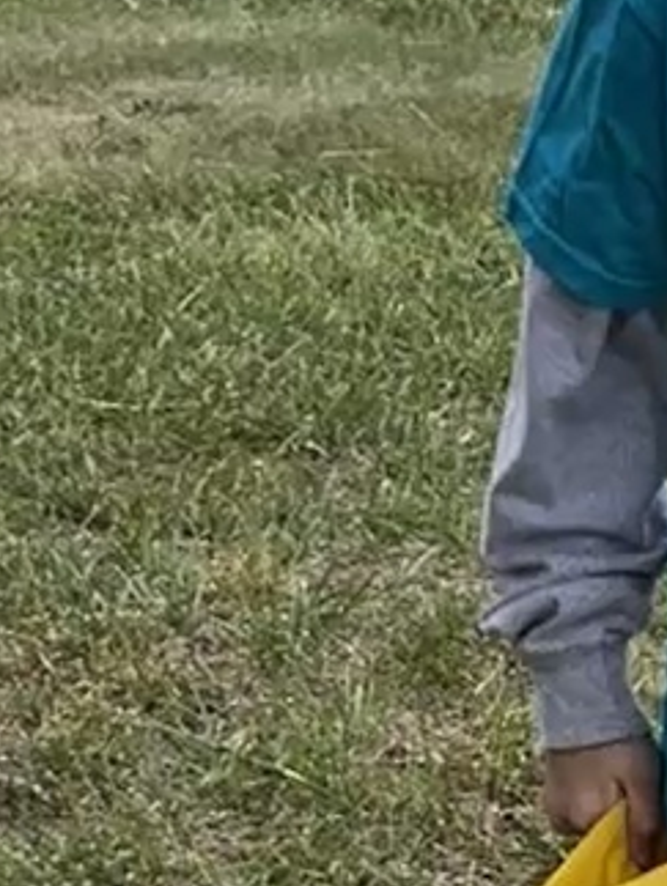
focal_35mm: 76
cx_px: 1018
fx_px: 1949
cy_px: 348
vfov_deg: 25.6
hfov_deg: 17.4
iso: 80
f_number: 1.78
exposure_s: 1/622
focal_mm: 6.76
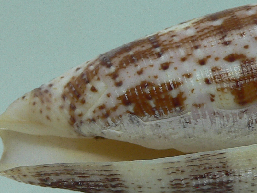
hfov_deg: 22.0
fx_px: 661
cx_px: 161
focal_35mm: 89
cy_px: 139
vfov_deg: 16.5
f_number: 2.8
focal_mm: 4.6
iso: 80
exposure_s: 1/60
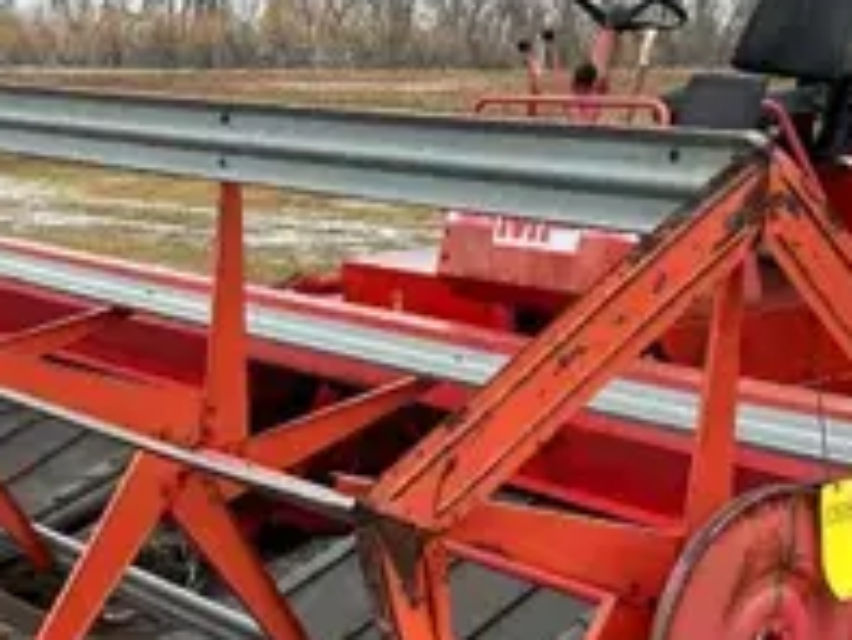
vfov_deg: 18.7
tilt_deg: -13.4
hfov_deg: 25.0
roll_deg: +2.3
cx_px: 381
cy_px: 528
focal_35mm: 78
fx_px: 1921
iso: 80
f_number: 1.78
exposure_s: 1/282
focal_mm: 6.86
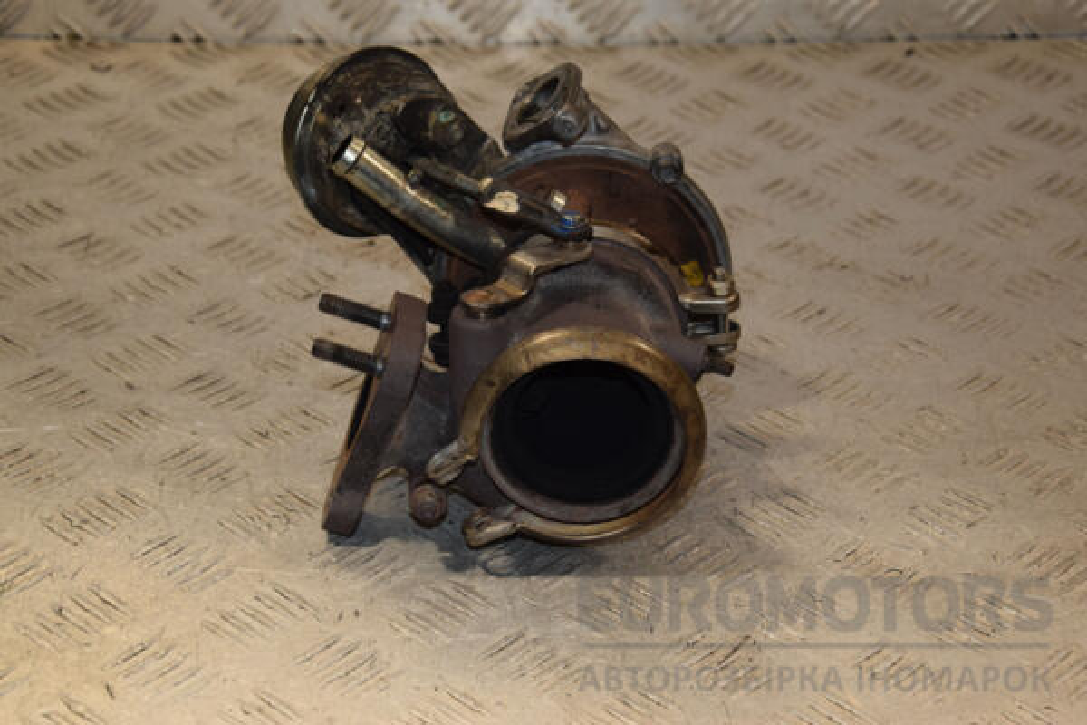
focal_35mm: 87
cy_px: 362
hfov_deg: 23.4
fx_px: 2627
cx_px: 544
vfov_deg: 15.7
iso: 800
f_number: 6.3
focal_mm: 58
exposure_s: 1/200
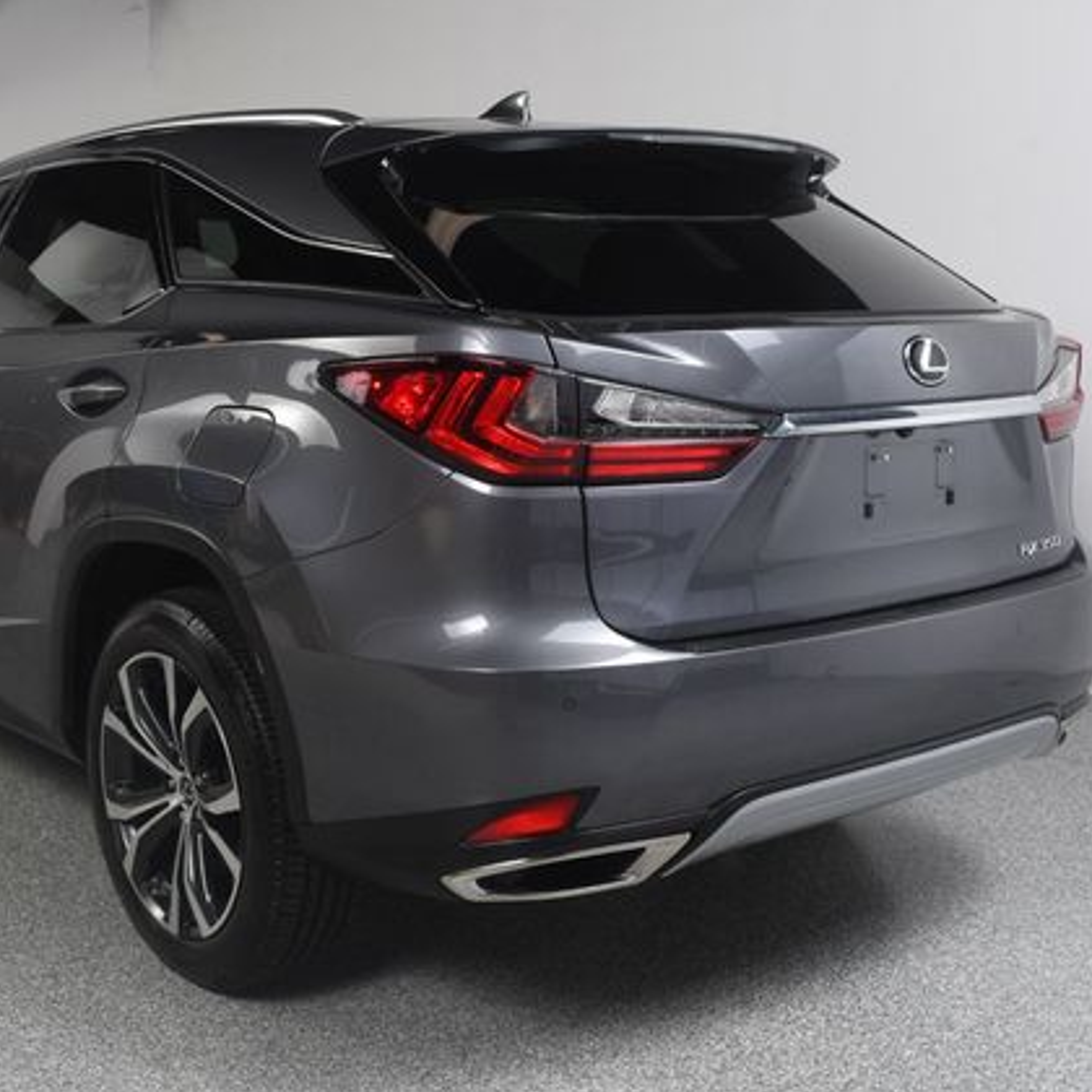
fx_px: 1570
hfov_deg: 38.0
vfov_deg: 38.3
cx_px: 372
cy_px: 541
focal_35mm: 44
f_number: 9
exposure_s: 1/160
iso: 100
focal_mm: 23
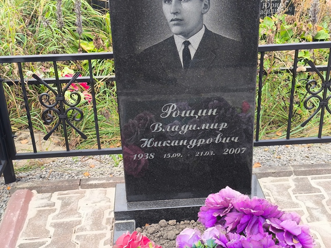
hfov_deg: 38.2
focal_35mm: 50
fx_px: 478
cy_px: 124
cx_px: 166
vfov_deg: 29.1
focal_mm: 4.71
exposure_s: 1/120
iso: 64
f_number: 1.7
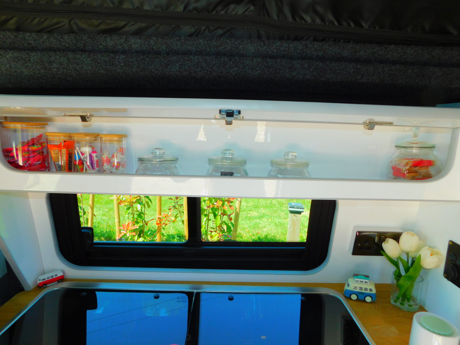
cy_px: 172
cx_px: 230
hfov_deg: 73.9
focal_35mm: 23
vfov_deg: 58.9
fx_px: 306
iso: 125
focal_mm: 4
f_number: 3
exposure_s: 1/80
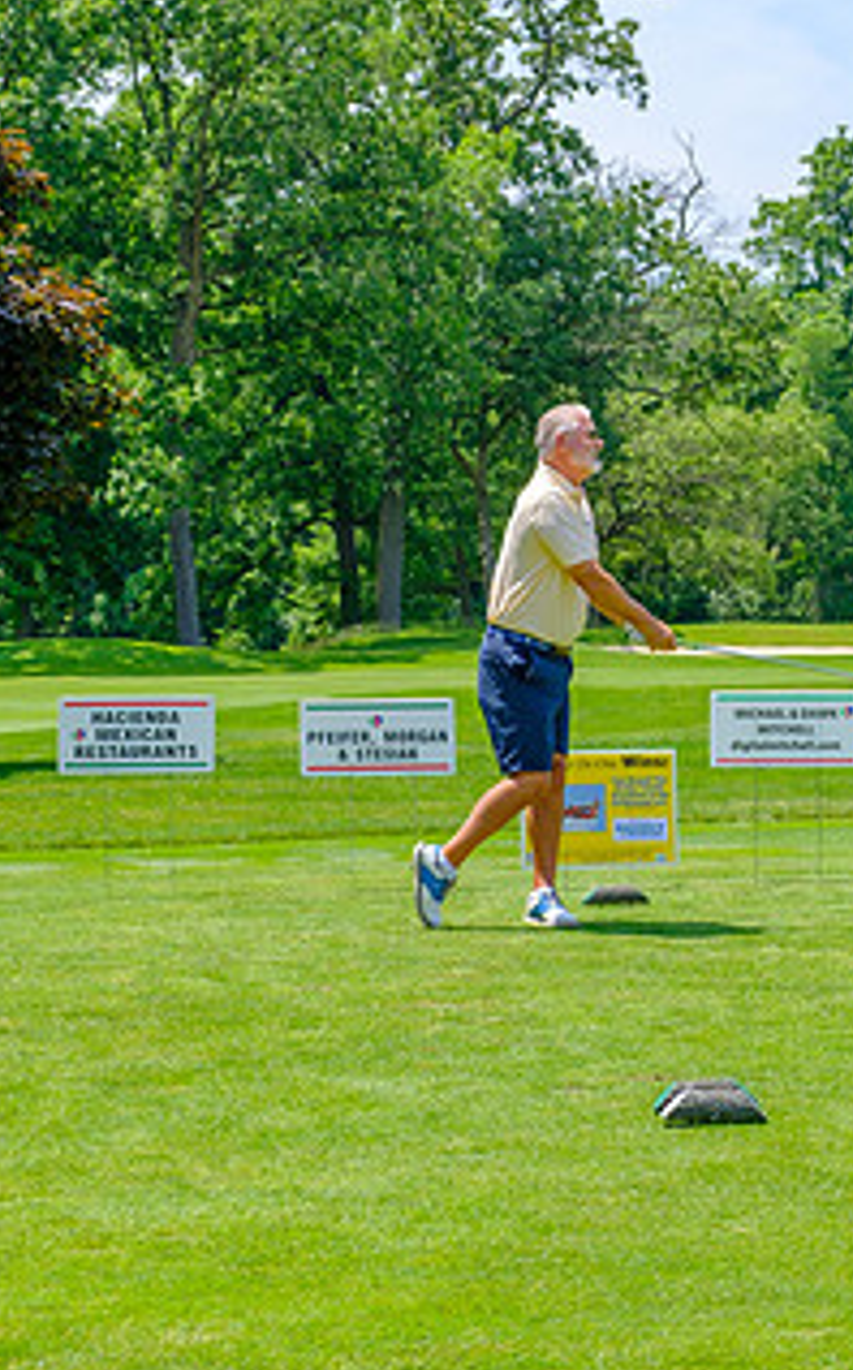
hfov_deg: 16.6
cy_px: 603
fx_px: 2909
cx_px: 633
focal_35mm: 78
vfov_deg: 26.5
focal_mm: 35.8
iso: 200
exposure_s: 1/500
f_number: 5
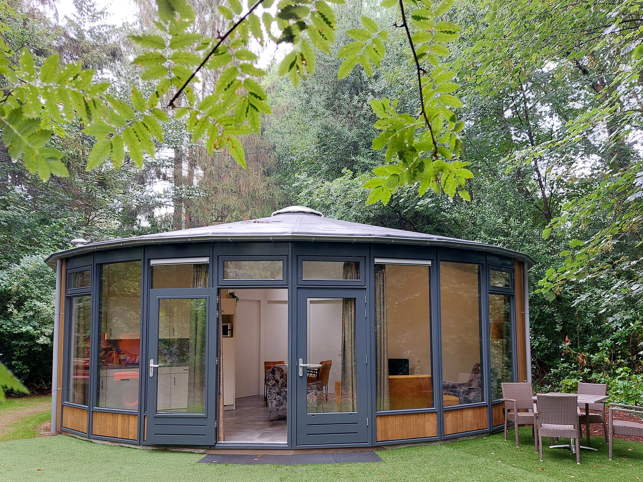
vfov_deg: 47.9
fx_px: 539
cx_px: 334
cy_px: 291
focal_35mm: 29
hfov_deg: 61.6
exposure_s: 1/50
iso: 100
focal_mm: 5.23
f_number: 1.8
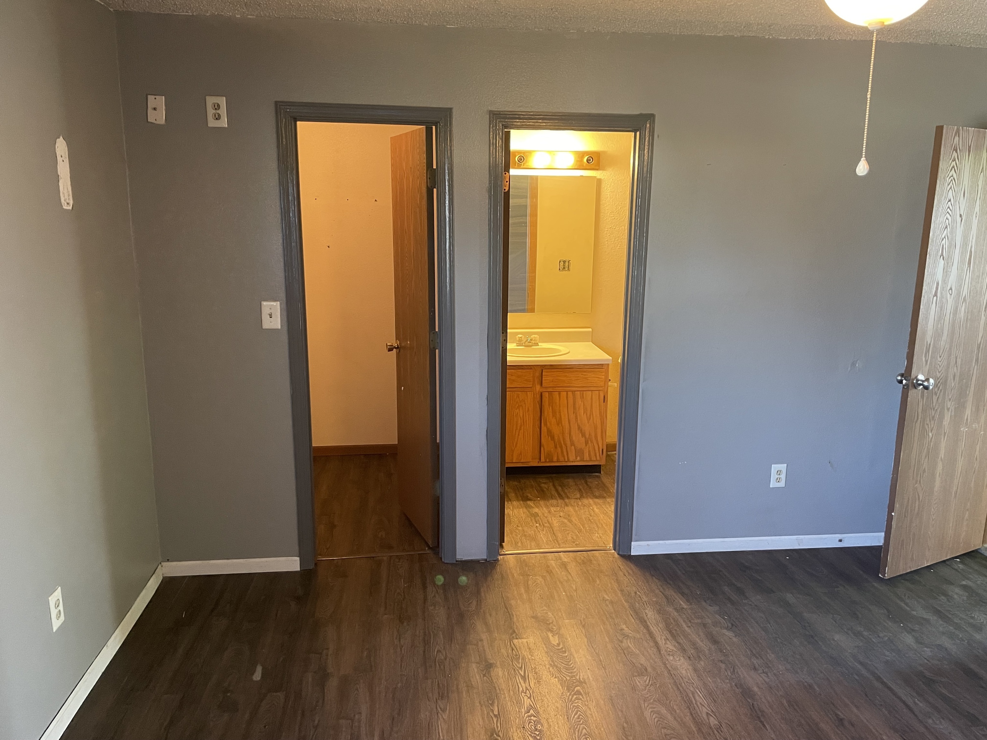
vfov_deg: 53.1
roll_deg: +0.3
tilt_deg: -11.5
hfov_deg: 67.3
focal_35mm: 26
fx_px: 741
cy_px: 370
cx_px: 494
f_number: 1.6
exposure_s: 1/60
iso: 500
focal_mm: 4.2
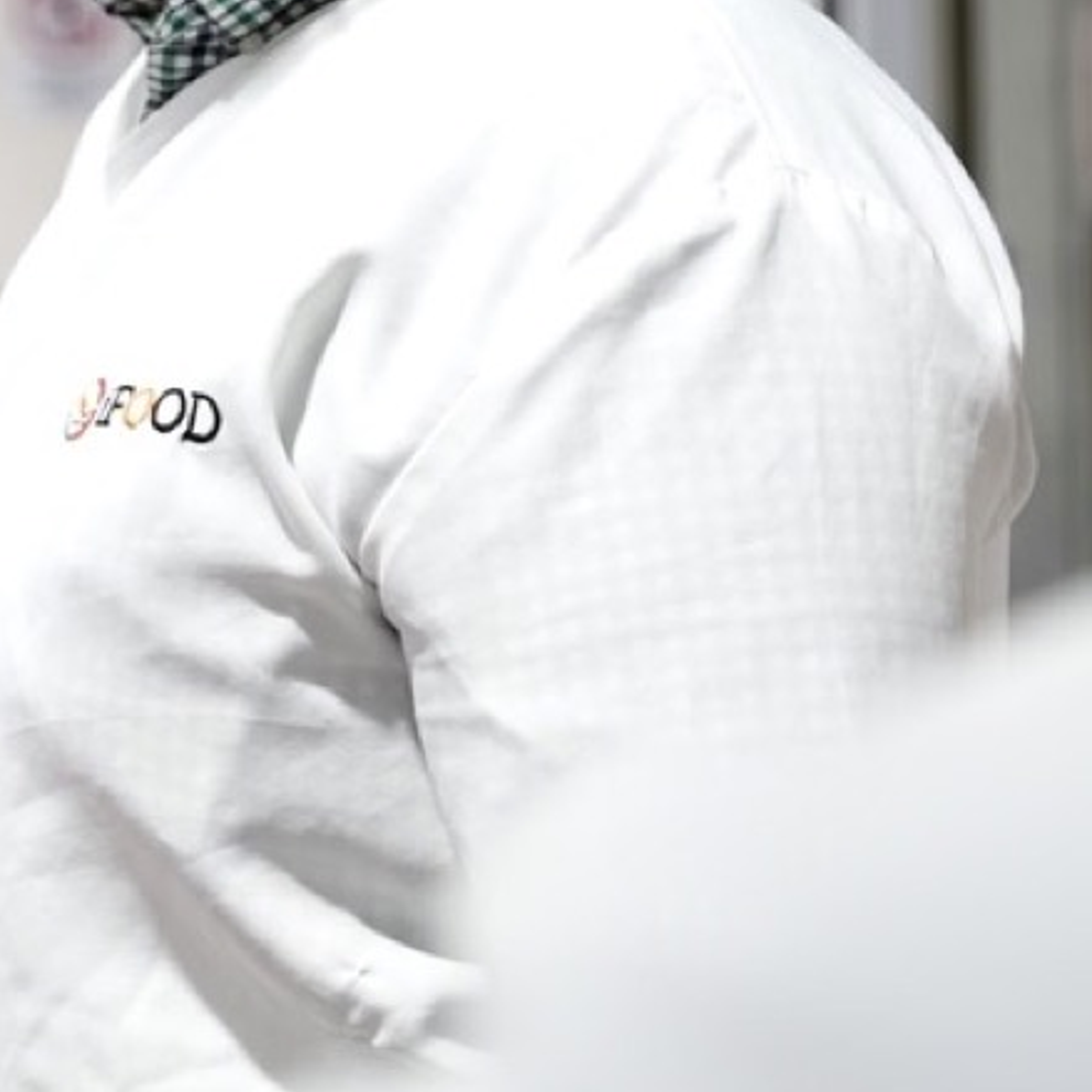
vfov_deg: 12.8
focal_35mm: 135
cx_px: -53
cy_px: 189
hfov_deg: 12.7
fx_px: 4834
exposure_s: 1/100
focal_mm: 49.9
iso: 400
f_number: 2.8
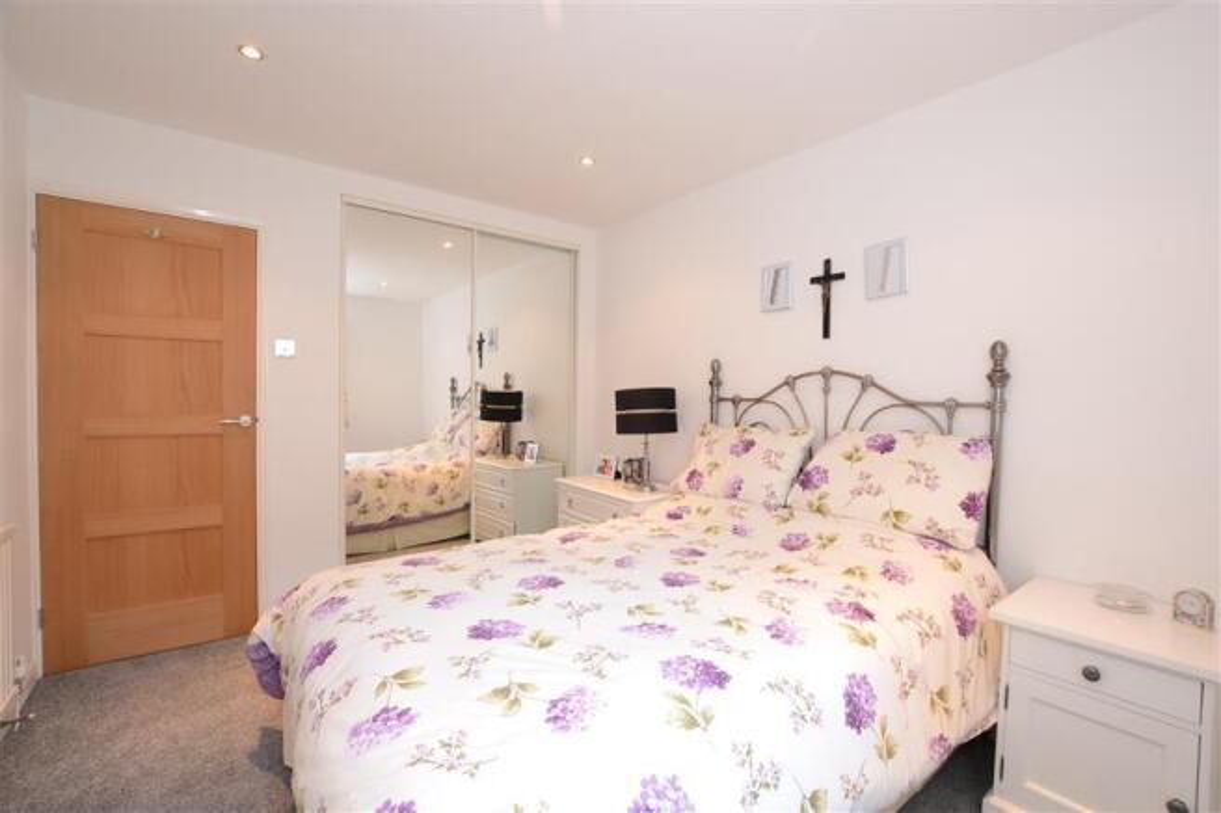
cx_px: 610
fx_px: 509
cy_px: 406
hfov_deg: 100.4
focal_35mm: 15
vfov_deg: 77.3
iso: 200
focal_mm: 10
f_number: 6.3
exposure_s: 1/8
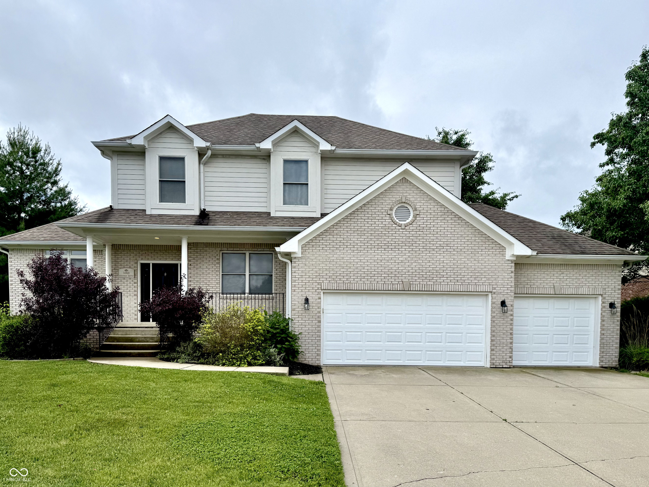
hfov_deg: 71.6
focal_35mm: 24
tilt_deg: +9.3
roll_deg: -1.2
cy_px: 244
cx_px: 324
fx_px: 450
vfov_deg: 56.8
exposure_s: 1/5714
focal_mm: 6.76
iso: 80
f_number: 1.78
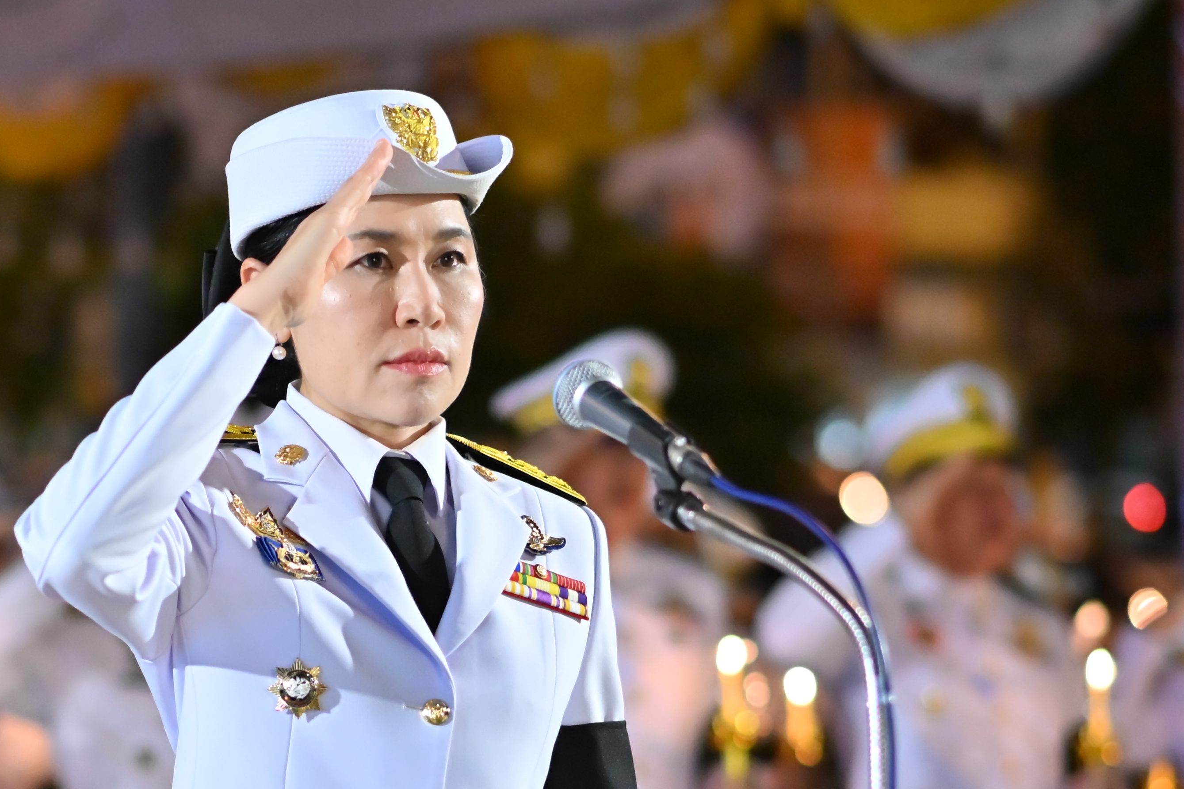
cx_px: 393
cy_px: 682
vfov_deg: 7.1
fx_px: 6314
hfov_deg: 10.7
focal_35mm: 192
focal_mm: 85
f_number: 2.2
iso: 3200
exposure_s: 1/200
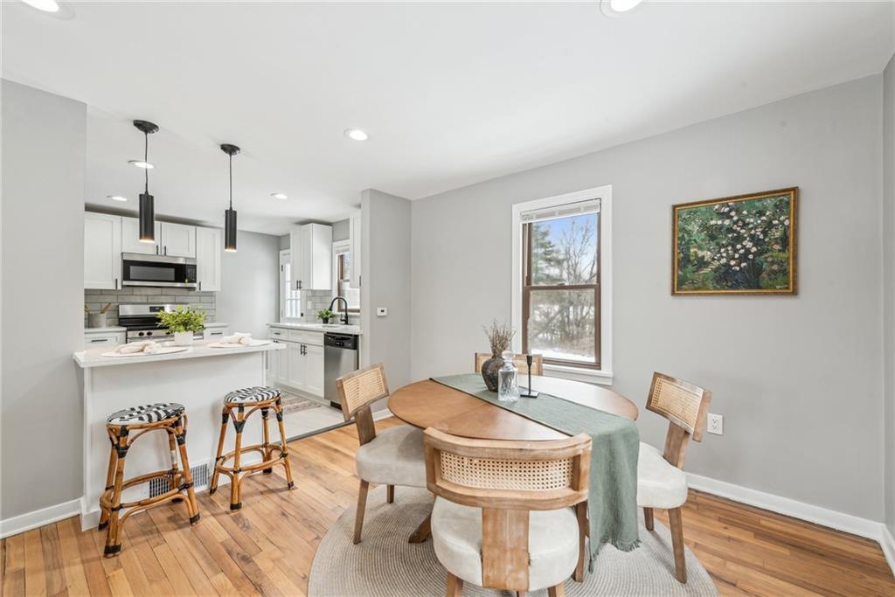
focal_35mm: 14
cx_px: 448
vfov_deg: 81.2
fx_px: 348
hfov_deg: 104.2
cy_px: 298
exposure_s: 1/30
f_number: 11
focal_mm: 14
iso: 100
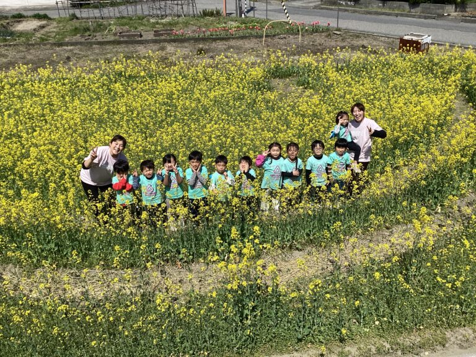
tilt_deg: -33.1
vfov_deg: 45.4
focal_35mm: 31
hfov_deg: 58.4
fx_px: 426
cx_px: 238
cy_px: 178
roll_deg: -0.3
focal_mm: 3.3
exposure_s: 1/1773
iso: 25
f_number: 2.4
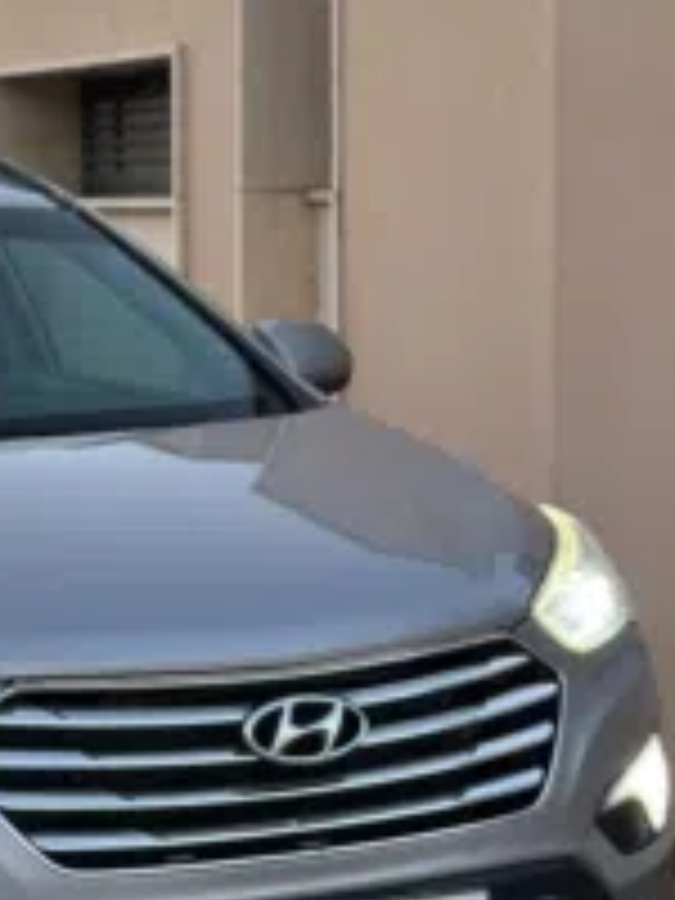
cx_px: -63
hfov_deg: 11.4
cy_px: 511
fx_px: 3328
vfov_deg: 15.4
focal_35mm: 128
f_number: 1.78
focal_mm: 6.86
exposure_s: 1/227
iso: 80
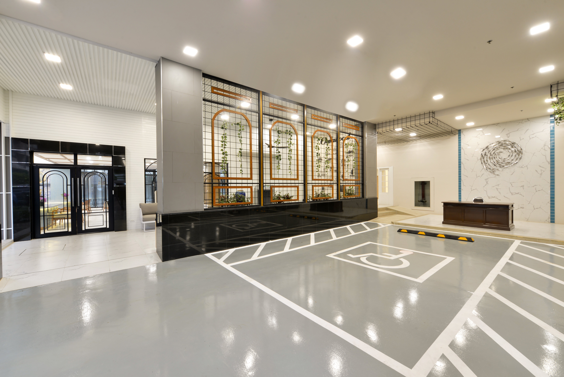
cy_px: 188
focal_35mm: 15
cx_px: 282
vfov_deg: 77.4
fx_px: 235
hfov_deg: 100.4
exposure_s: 1/3
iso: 500
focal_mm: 15
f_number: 13
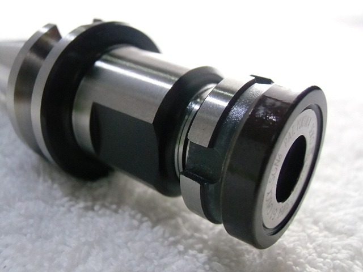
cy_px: 136
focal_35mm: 33
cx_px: 182
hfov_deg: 55.4
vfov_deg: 42.9
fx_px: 346
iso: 800
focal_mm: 5.93
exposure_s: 1/100
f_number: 3.7
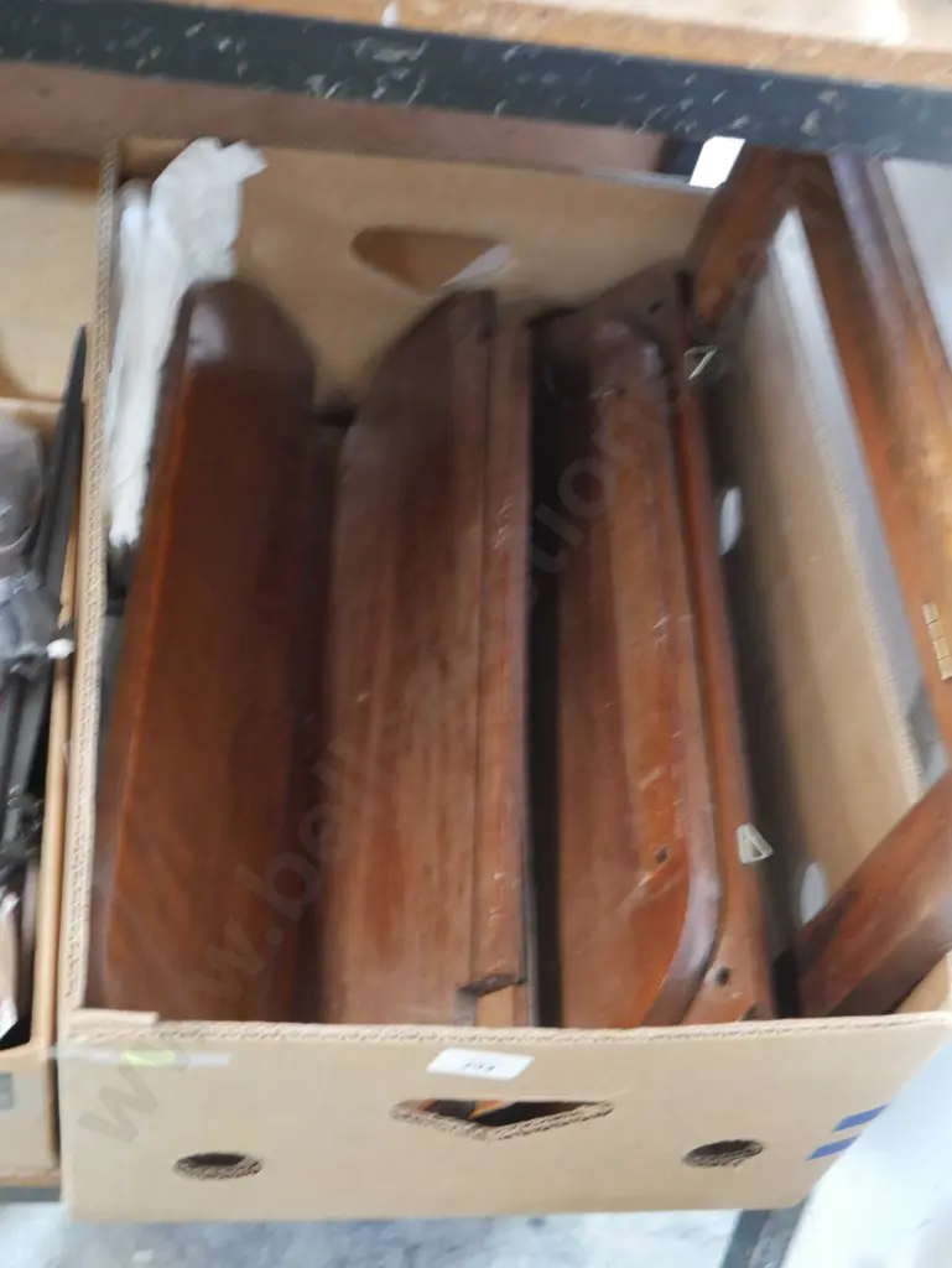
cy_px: 634
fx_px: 1832
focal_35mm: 50
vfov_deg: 38.2
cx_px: 476
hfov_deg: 29.1
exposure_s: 1/13
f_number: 5.3
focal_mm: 25
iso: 3200
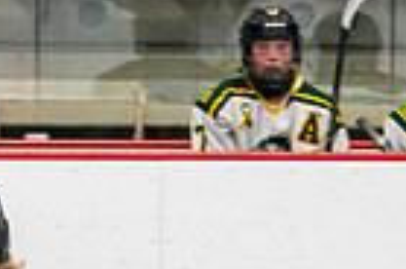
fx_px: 9733
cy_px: 537
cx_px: 322
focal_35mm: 865
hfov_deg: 2.4
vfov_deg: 1.6
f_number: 2.8
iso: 800
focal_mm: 110
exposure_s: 1/640
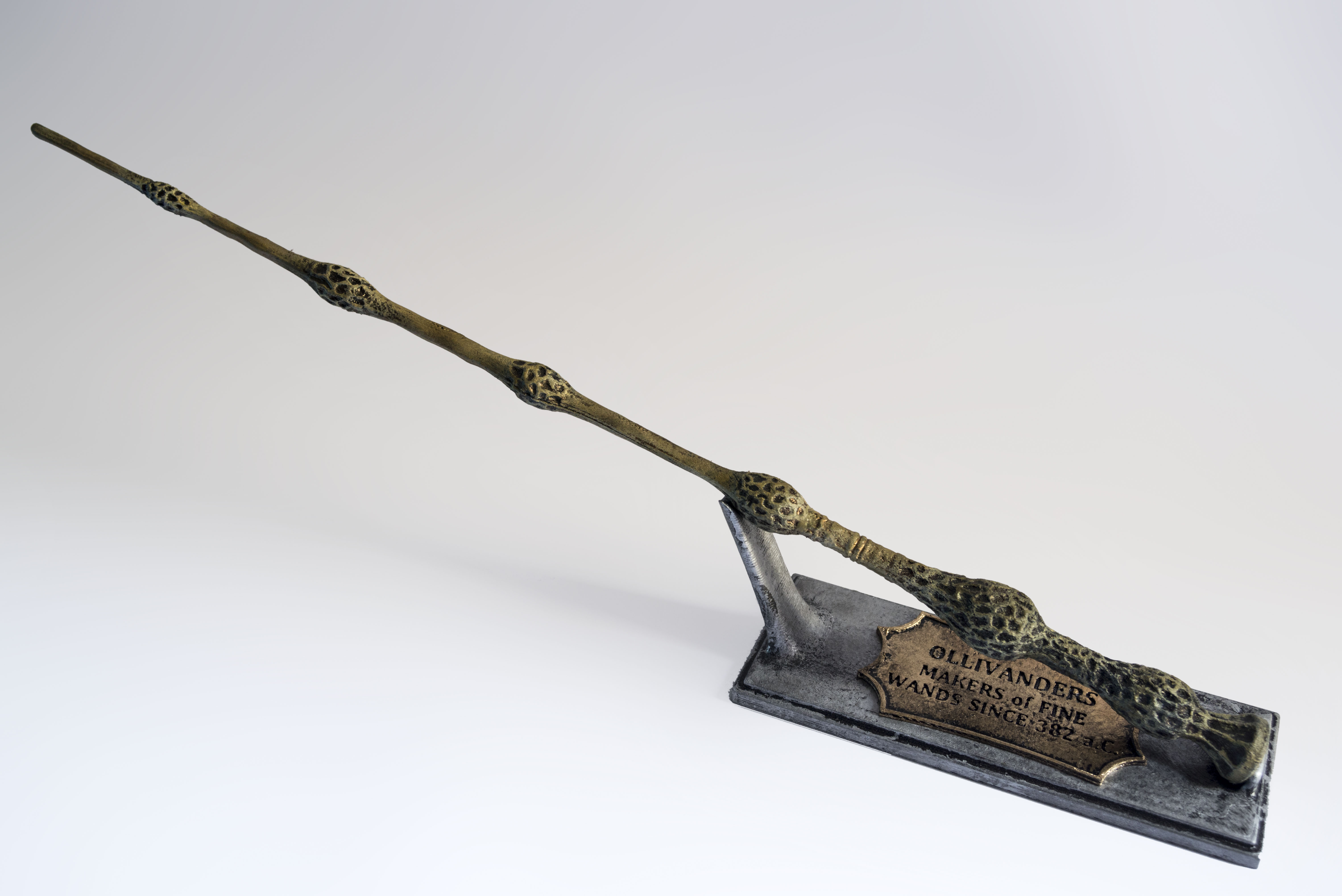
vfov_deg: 35.1
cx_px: 671
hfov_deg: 50.7
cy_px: 448
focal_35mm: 38
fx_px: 1417
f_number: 8
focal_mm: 38
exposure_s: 1/25
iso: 640
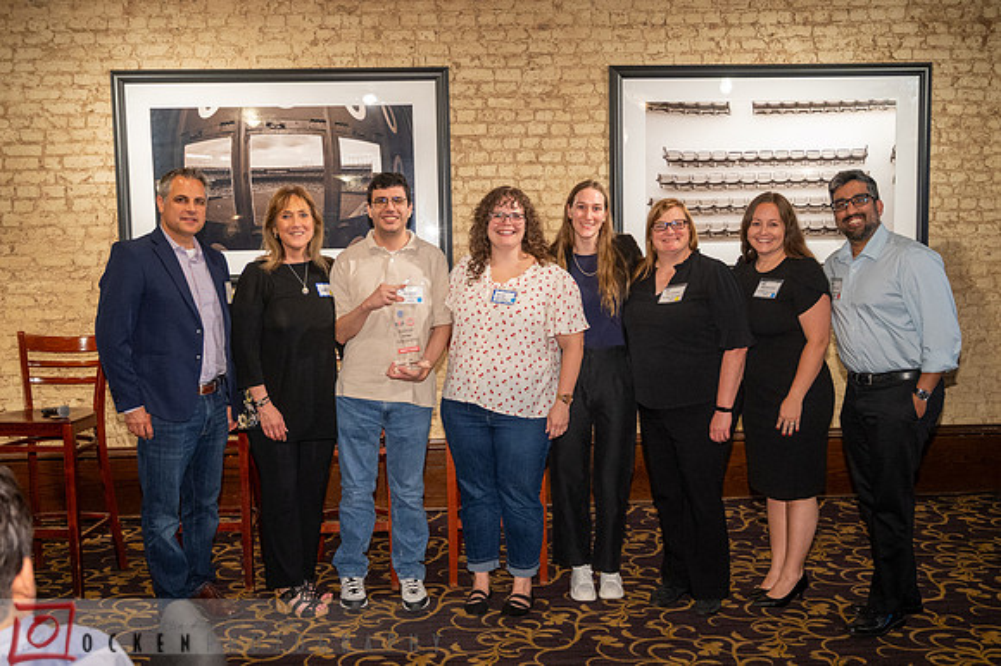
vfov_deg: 35.1
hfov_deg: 50.9
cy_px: 362
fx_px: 1051
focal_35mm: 38
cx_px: 515
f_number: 4
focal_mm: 33
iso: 3200
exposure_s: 1/125
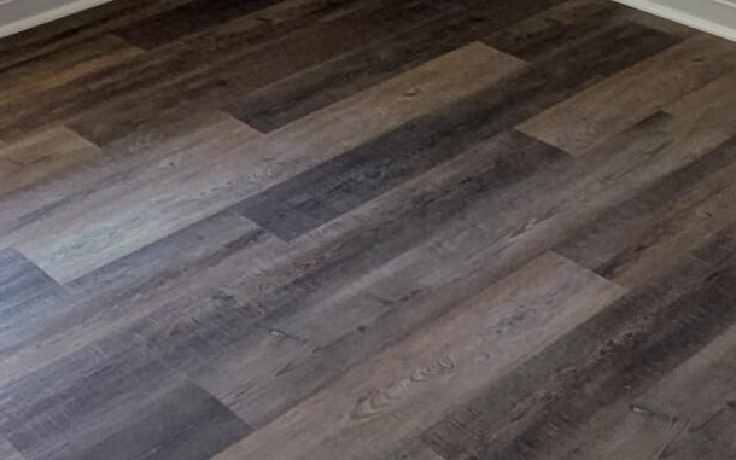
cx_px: 416
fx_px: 1464
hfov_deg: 28.2
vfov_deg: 15.3
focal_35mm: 73
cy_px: -374
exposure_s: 1/120
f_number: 2.2
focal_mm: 1.83
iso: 77
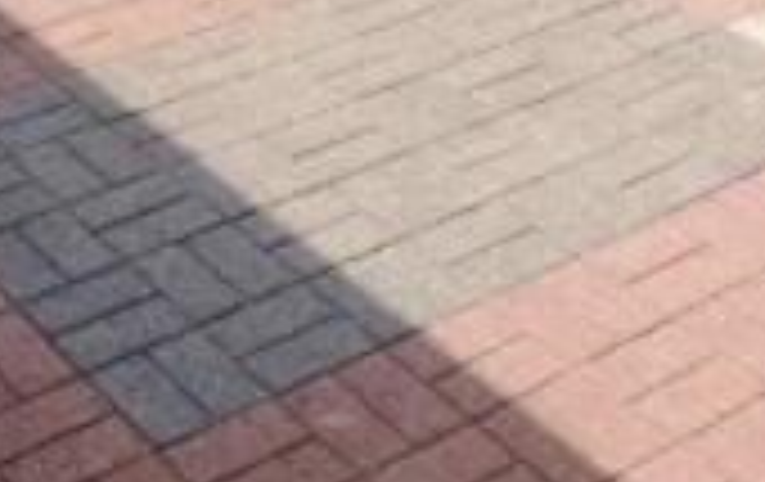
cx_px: 200
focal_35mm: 87
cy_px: -318
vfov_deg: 13.8
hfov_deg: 23.5
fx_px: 1817
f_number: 4
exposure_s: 1/500
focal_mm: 4.3
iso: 100
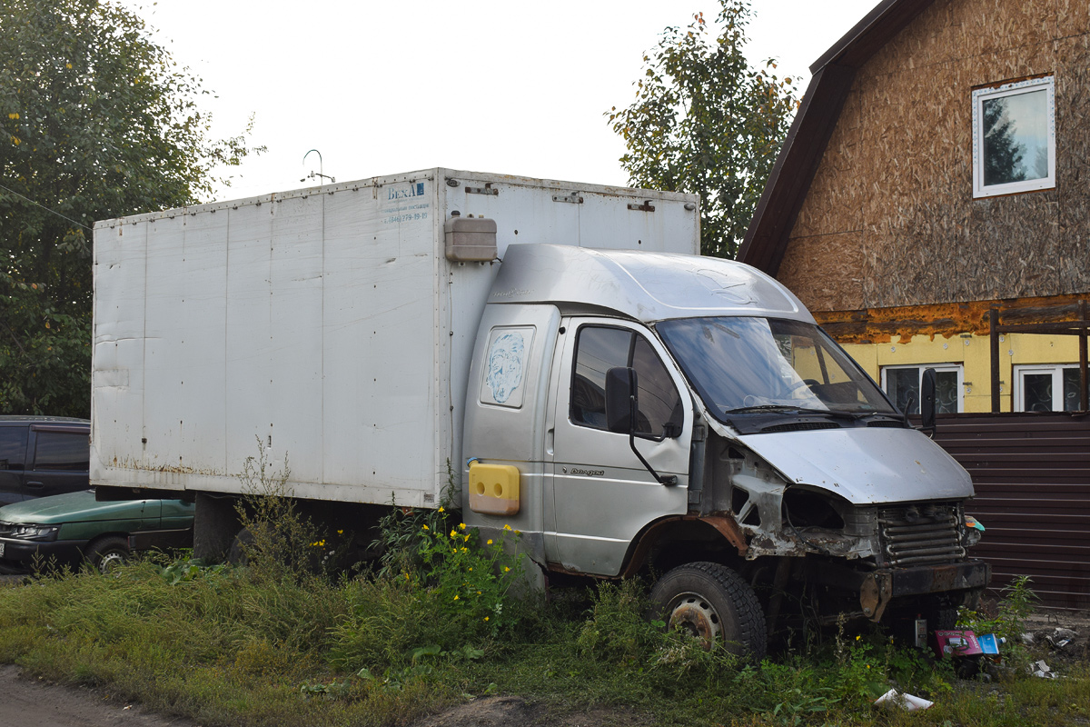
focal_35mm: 51
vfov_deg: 26.5
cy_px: 364
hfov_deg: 38.9
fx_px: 1544
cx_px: 545
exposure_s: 1/200
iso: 200
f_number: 6.3
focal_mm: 34
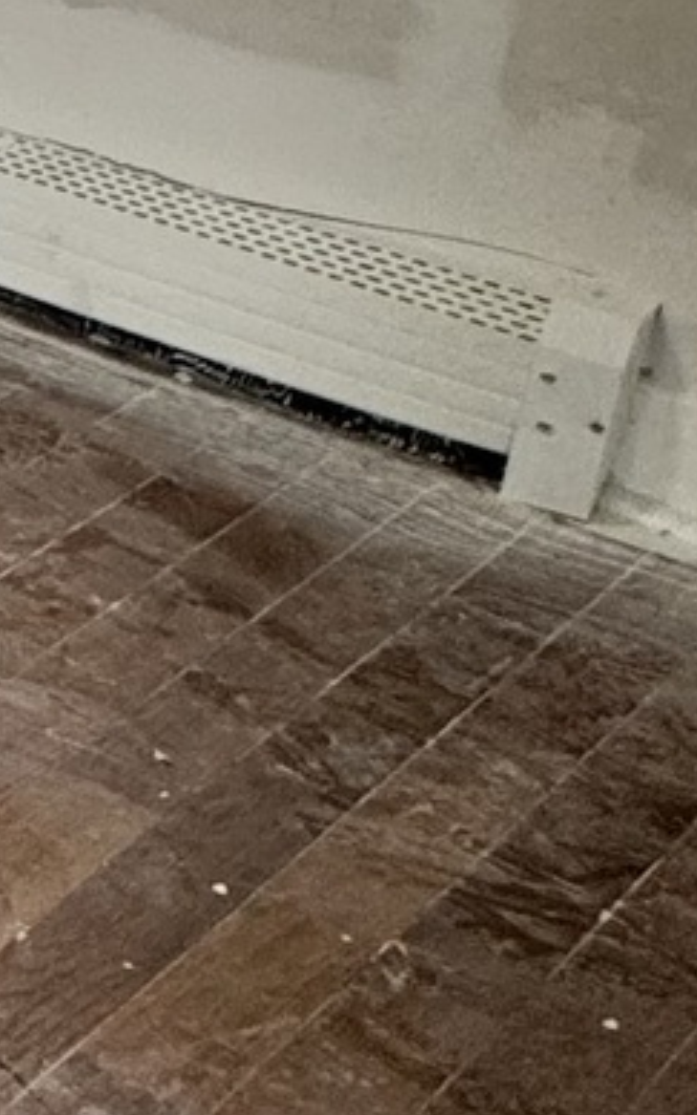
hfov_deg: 9.7
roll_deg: -0.6
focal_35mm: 88
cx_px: -1623
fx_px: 2676
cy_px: -258
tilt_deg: -15.9
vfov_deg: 21.7
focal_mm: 2.22
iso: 200
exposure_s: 1/120
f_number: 2.2
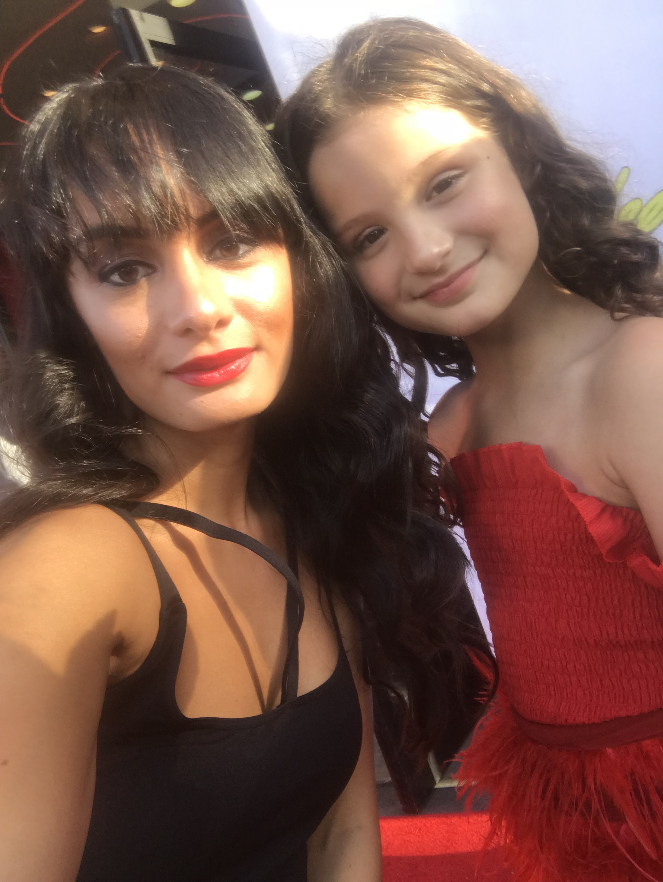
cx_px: 332
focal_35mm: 32
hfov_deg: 44.2
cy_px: 441
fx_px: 816
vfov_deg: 56.8
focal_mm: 2.87
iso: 25
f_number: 2.2
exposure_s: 1/120
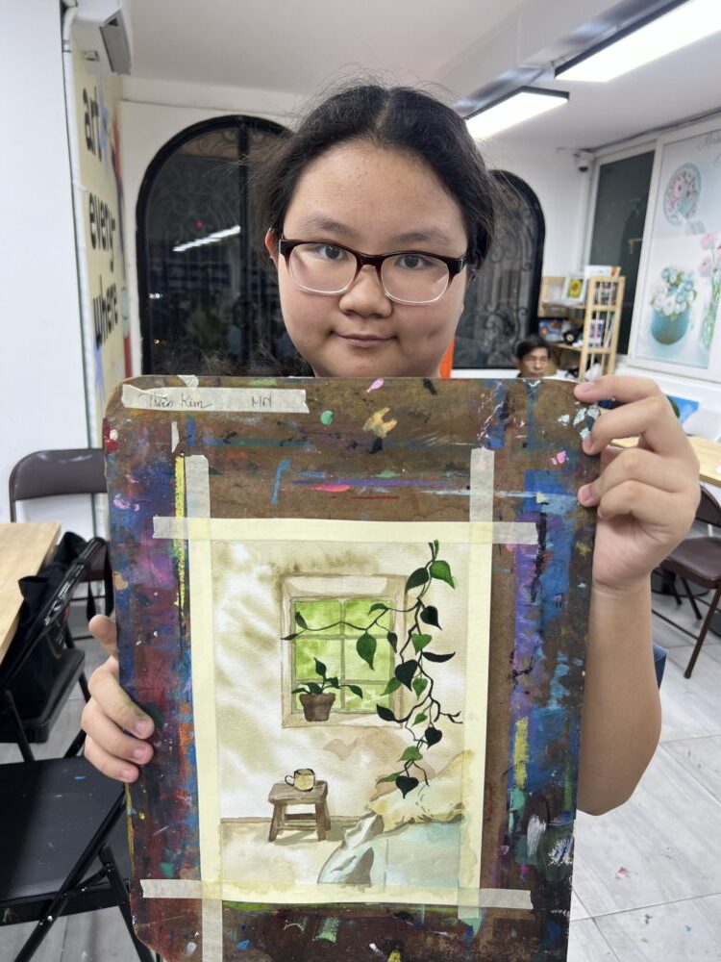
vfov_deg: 67.3
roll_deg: -1.3
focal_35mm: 26
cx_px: 360
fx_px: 722
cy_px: 481
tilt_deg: -13.5
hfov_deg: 53.1
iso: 64
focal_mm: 5.7
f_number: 1.5
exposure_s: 1/100
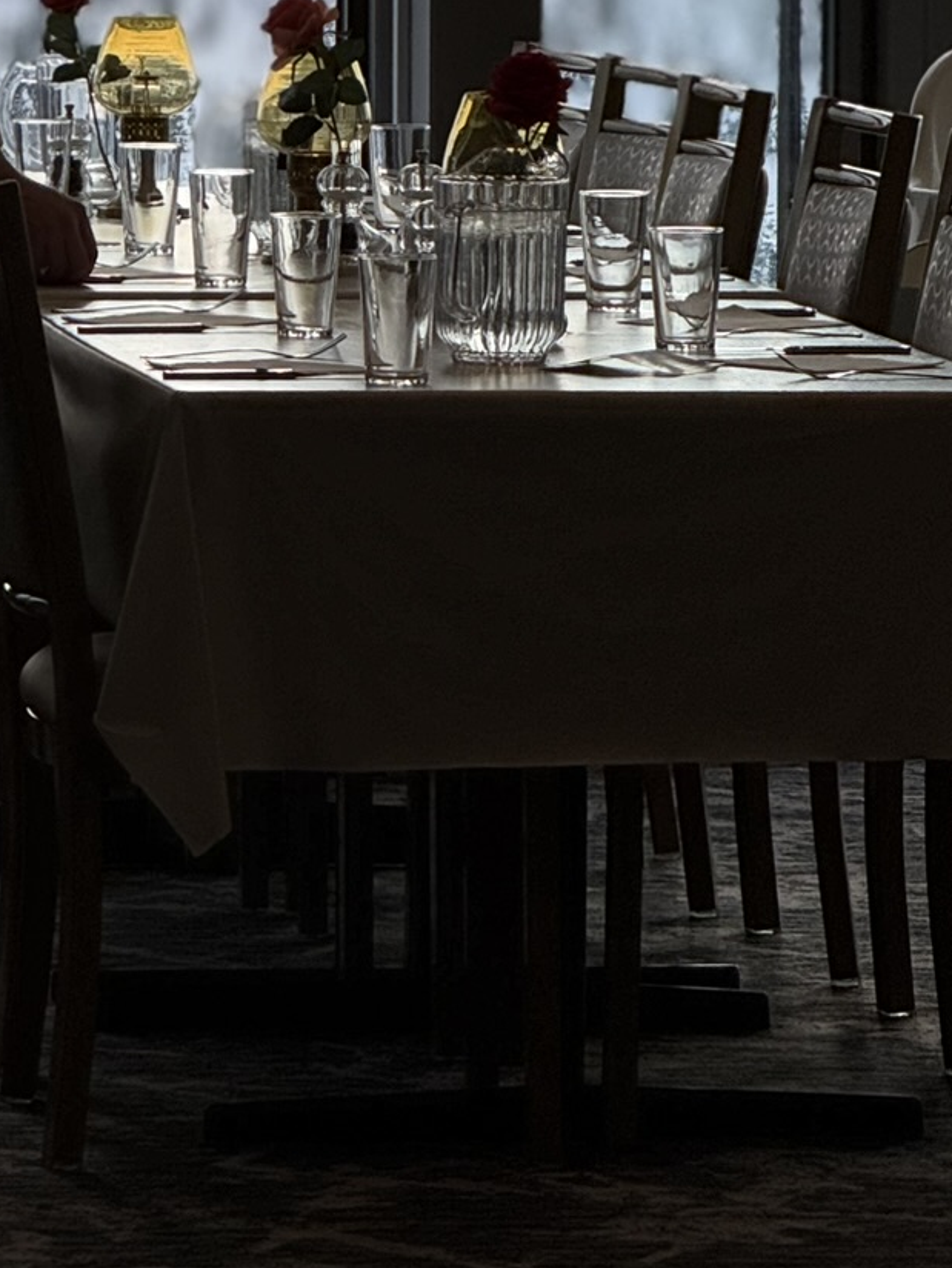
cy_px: -5
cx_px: -46
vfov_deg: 6.6
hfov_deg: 5.0
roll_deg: -0.5
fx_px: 10925
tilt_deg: -1.8
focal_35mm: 298
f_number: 2.8
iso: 64
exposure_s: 1/1513
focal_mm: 15.66
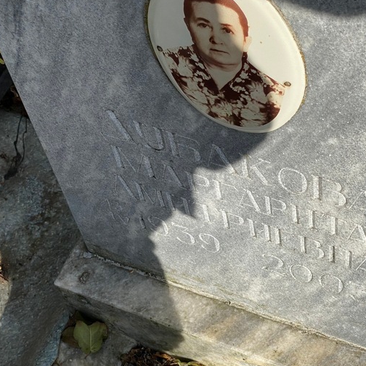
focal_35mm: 73
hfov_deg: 23.5
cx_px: 248
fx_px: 873
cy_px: 211
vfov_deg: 23.6
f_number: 2
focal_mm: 6
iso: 20
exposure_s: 1/1410
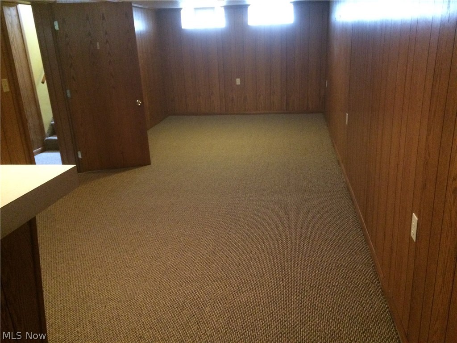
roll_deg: +3.1
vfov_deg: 48.2
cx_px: 228
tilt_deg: -19.2
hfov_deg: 61.7
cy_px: 172
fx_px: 383
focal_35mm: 29
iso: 400
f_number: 2.2
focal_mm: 4.15
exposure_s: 1/15
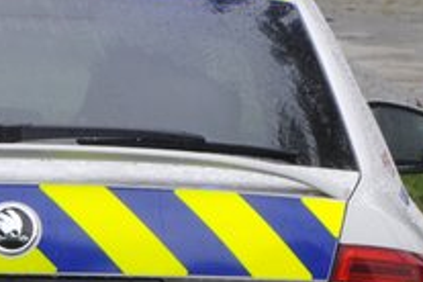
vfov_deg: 1.5
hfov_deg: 2.2
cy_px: 372
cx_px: -354
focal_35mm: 927
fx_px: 10891
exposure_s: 1/160
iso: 800
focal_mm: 160
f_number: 22
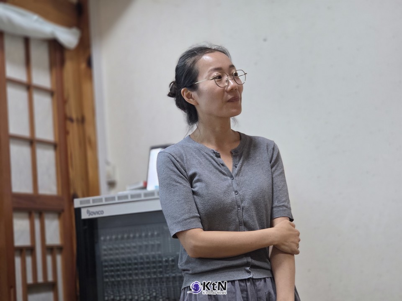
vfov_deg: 21.3
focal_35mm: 69
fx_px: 801
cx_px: 201
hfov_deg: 28.2
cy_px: 150
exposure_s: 1/60
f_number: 2.4
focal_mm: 7
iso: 320
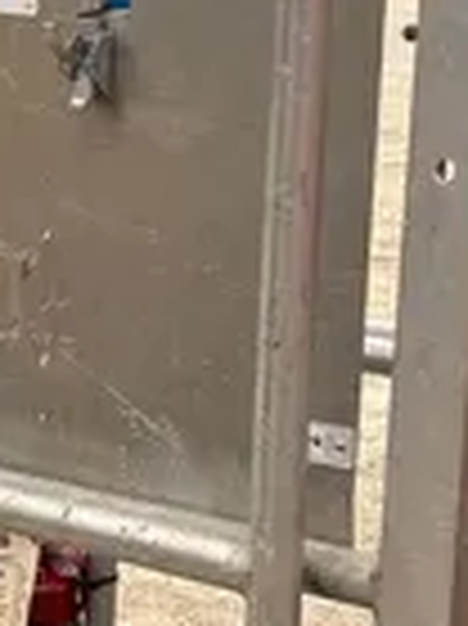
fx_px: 2473
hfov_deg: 10.7
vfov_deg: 14.4
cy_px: 471
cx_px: 0
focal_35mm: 137
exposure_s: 1/324
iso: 50
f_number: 1.5
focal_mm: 5.7
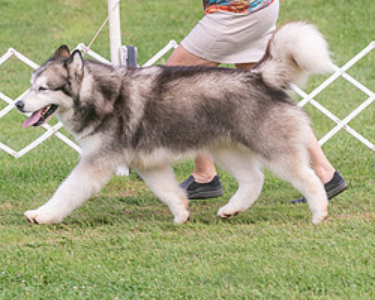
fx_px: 3829
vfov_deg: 4.5
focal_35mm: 345
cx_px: 158
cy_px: 4
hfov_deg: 5.6
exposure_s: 1/1250
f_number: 5
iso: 320
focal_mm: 136
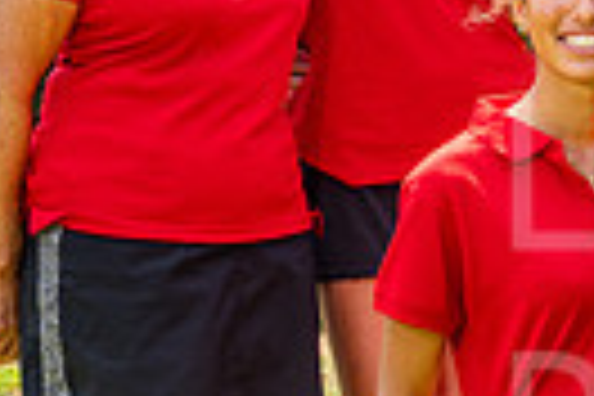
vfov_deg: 4.5
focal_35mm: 303
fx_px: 4999
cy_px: 218
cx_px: 1094
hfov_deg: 6.6
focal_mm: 69
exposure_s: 1/60
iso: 100
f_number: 11
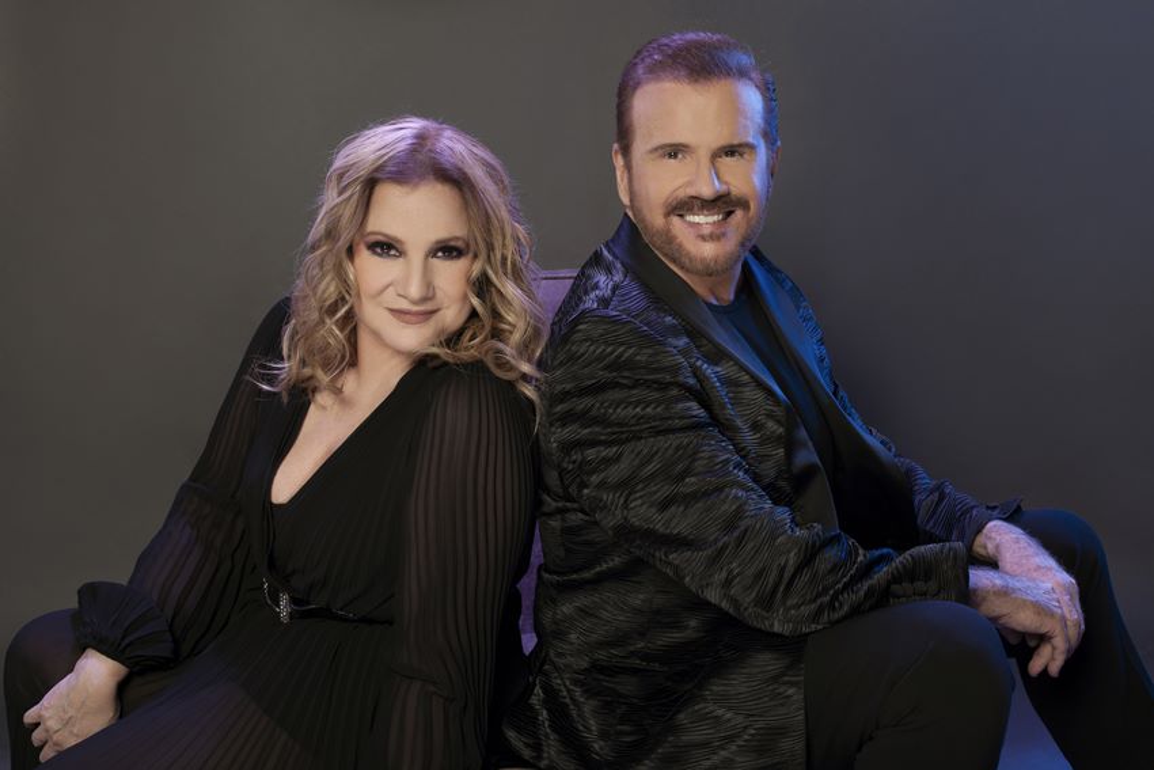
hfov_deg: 39.6
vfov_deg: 27.0
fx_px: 1603
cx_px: 577
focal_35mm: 50
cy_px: 385
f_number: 11
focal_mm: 50
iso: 250
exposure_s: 1/200
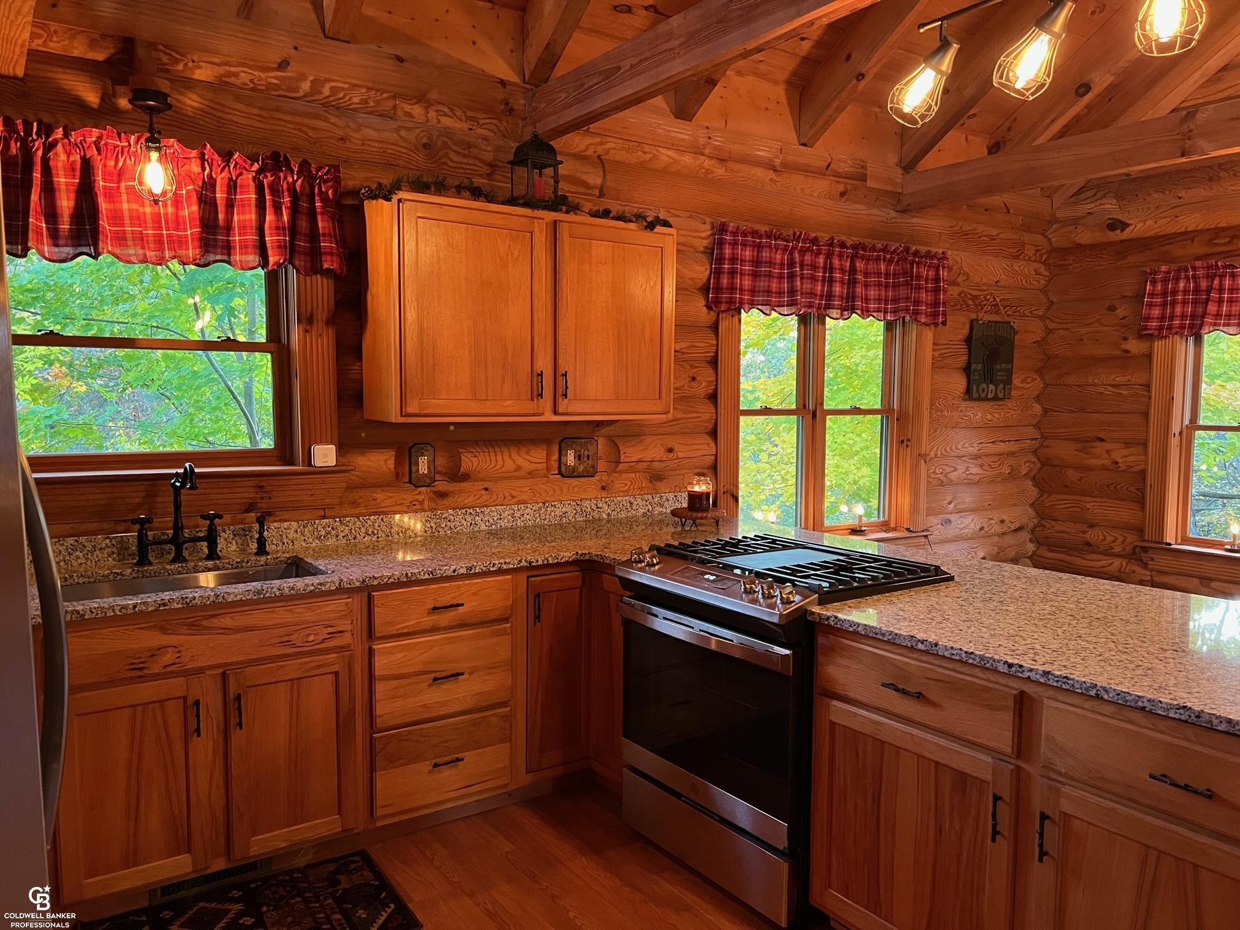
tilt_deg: -5.3
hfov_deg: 67.3
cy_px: 465
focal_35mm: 26
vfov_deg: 53.1
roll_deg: -0.1
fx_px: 931
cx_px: 620
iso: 500
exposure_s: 1/40
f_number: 1.5
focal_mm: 5.7
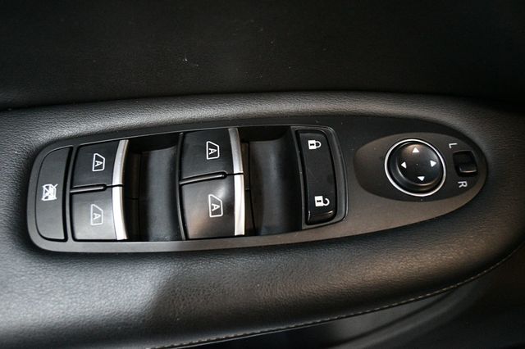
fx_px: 481
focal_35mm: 33
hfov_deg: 57.2
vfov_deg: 39.9
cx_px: 262
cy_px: 174
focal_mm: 22
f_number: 4
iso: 5000
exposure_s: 1/60
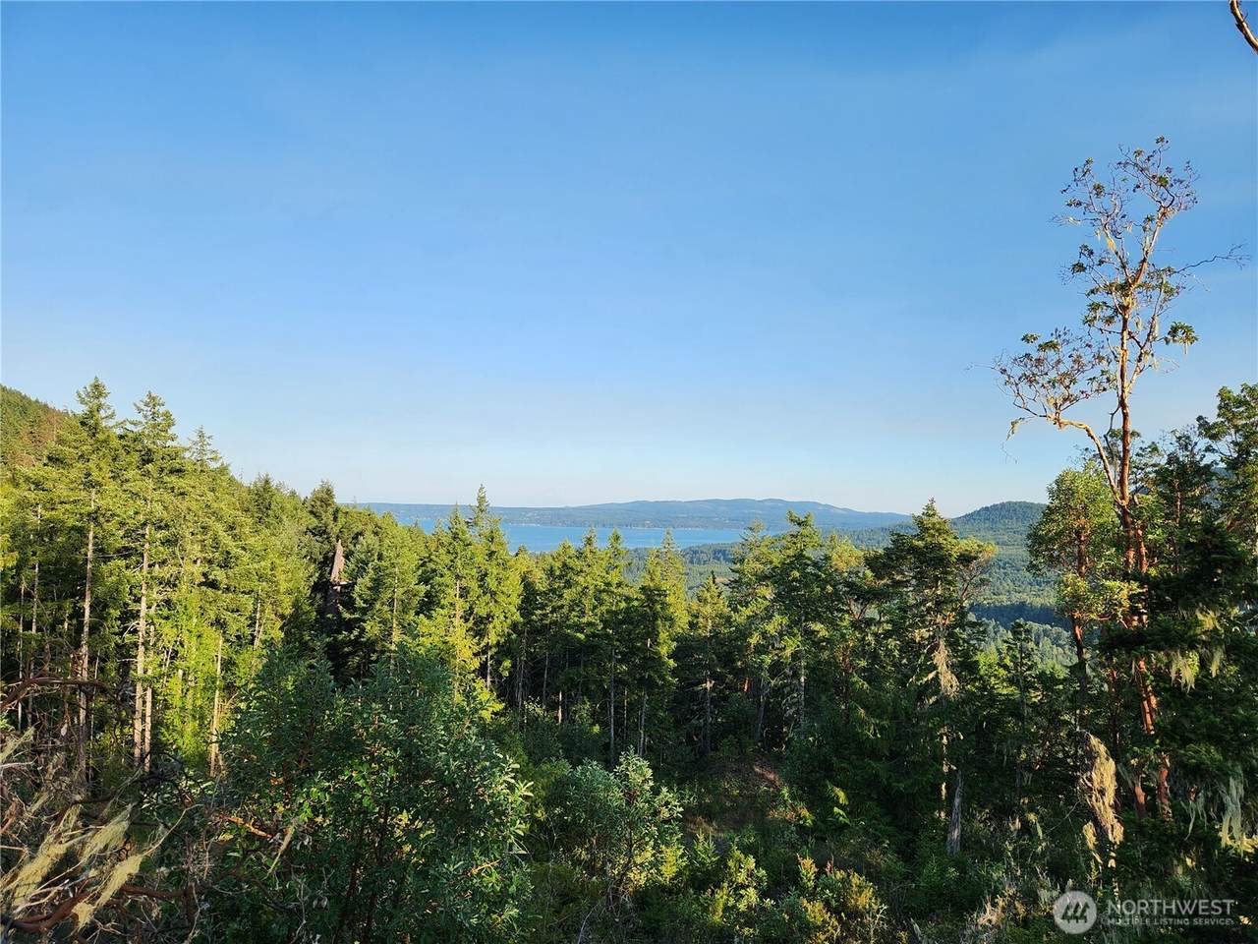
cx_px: 629
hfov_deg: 73.9
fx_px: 836
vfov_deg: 58.9
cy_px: 472
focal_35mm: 23
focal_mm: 5.4
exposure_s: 1/850
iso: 20
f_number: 1.8
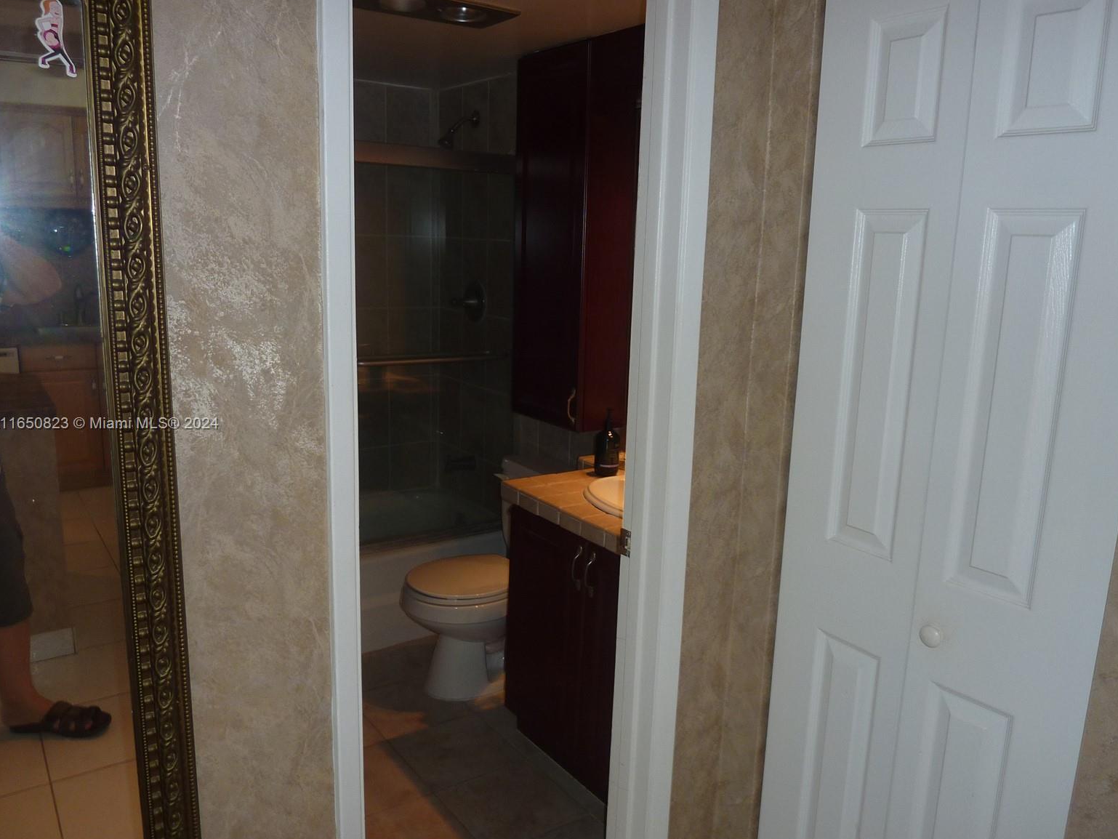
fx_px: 840
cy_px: 425
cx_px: 568
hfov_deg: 67.3
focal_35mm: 26
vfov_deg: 53.1
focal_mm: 4.1
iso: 100
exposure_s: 1/30
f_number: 3.3
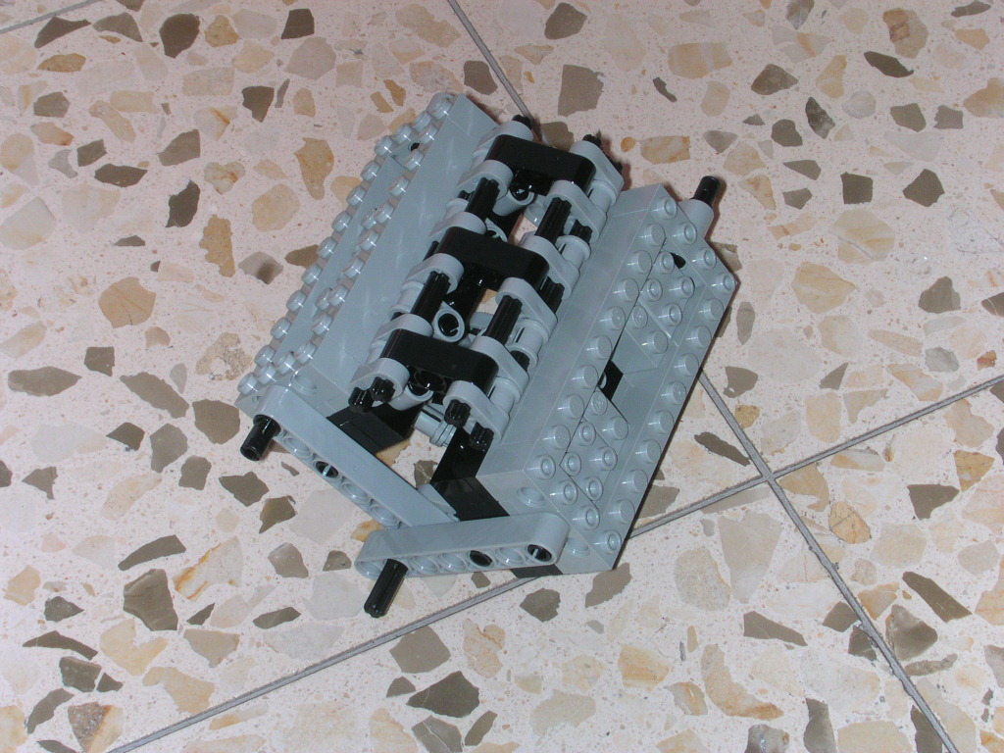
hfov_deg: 23.8
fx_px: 2378
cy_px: 376
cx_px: 502
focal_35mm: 82
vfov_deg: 18.0
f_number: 6.8
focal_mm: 12.5
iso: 100
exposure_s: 1/60
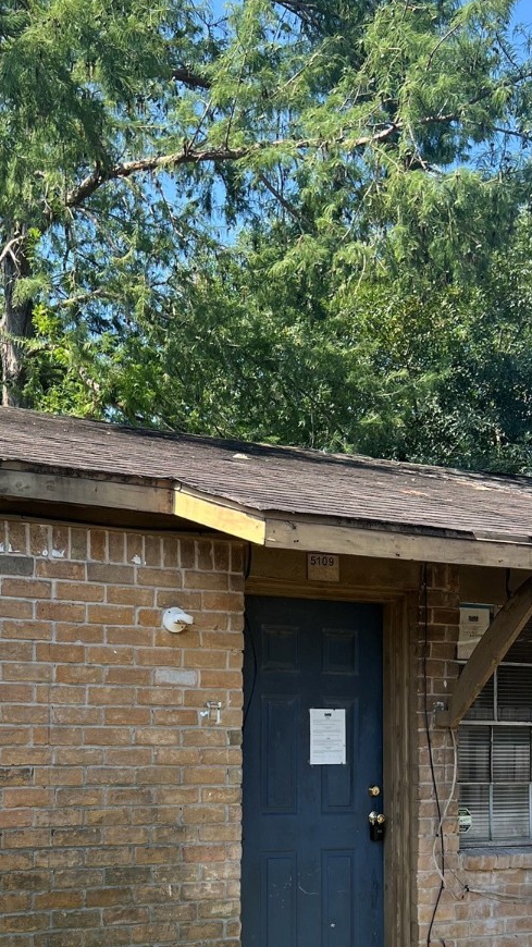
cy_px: 735
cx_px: 171
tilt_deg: +1.7
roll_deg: -0.3
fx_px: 1255
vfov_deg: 39.9
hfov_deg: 23.8
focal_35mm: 50
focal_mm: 5.7
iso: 50
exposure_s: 1/1252
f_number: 1.5
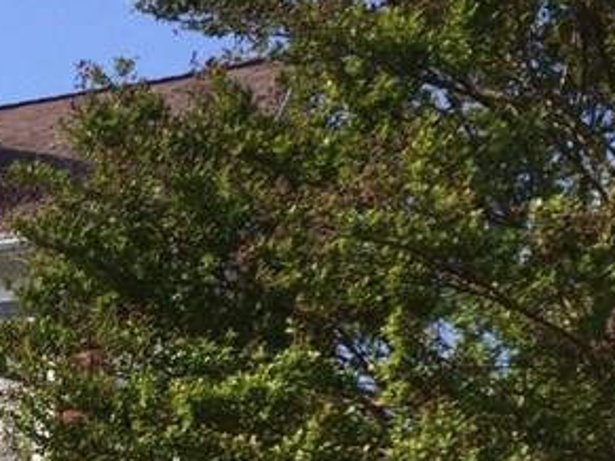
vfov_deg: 13.6
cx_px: -336
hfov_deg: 17.2
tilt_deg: +8.2
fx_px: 1811
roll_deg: -1.9
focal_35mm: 102
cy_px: 702
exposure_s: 1/1466
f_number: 2.2
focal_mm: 4.15
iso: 32
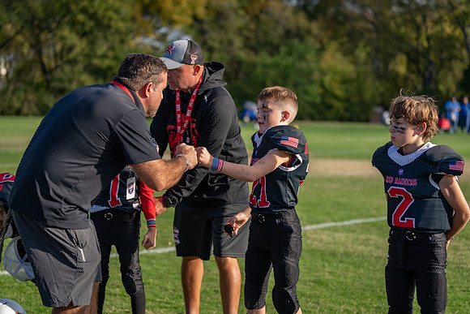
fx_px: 1058
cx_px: 235
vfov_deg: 16.9
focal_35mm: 81
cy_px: 157
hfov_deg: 25.1
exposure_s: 1/800
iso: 100
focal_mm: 81
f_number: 2.8
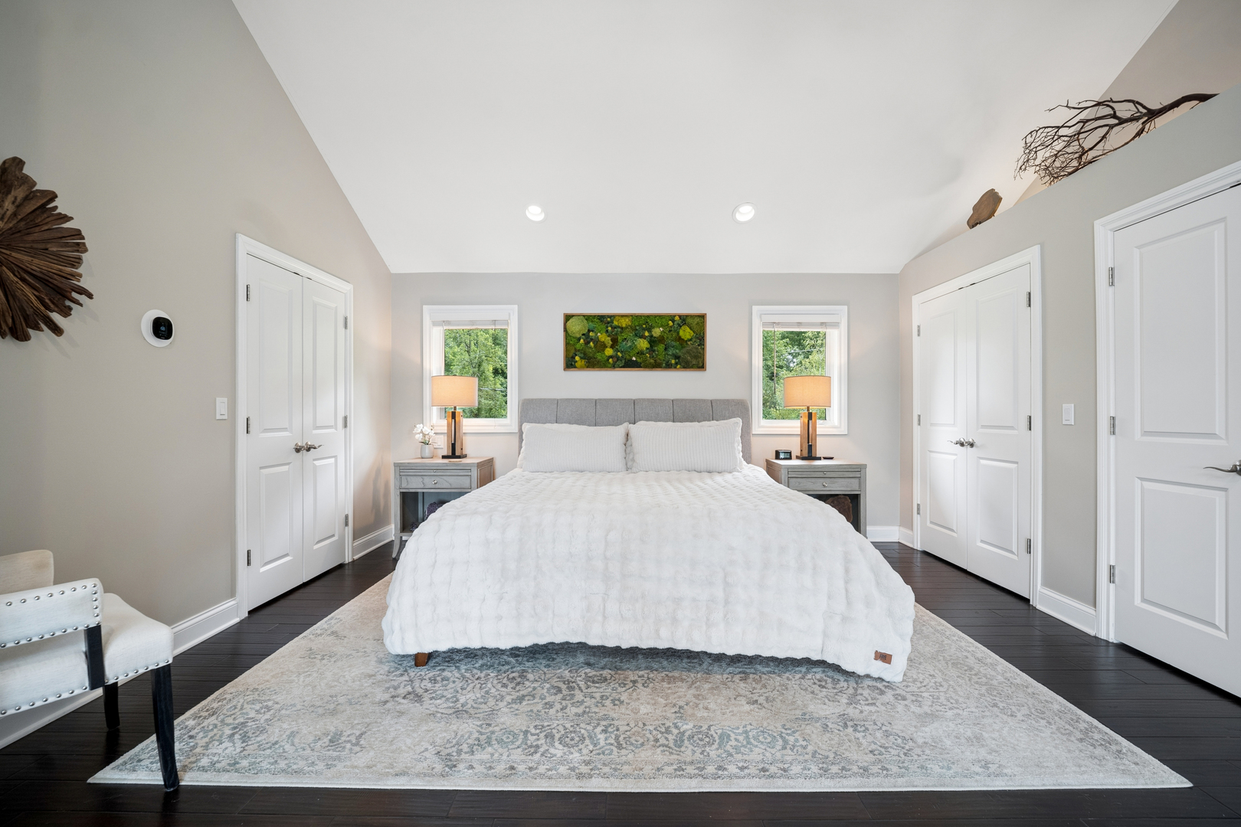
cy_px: 414
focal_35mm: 14
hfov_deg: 104.3
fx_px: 483
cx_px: 620
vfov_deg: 81.2
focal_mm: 14
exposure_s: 1/40
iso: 640
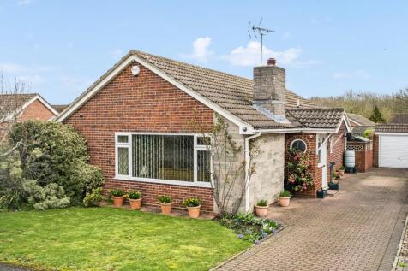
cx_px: 204
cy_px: 136
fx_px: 397
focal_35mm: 35
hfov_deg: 54.5
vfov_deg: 37.8
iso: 320
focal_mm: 35
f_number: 9
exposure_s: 1/250
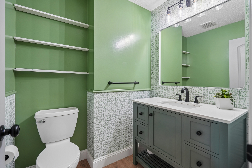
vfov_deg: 73.7
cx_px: 126
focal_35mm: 16
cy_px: 84
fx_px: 112
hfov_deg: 96.7
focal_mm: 16
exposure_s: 1/40
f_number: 4.5
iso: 400
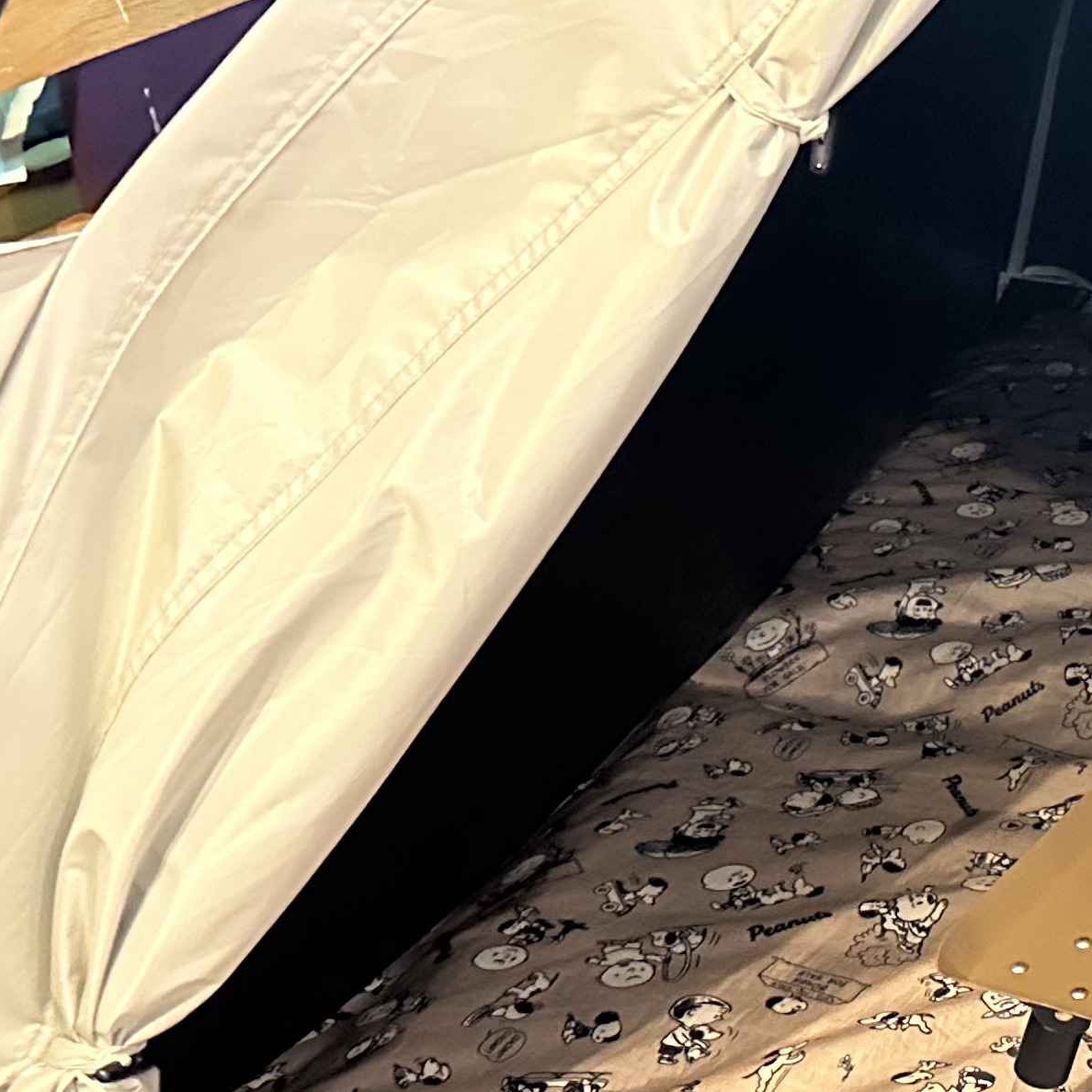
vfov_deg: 24.0
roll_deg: -3.7
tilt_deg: -25.6
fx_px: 2570
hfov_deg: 20.9
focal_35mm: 72
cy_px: 447
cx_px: 1572
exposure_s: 1/57
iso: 1000
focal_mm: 6.86
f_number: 1.78
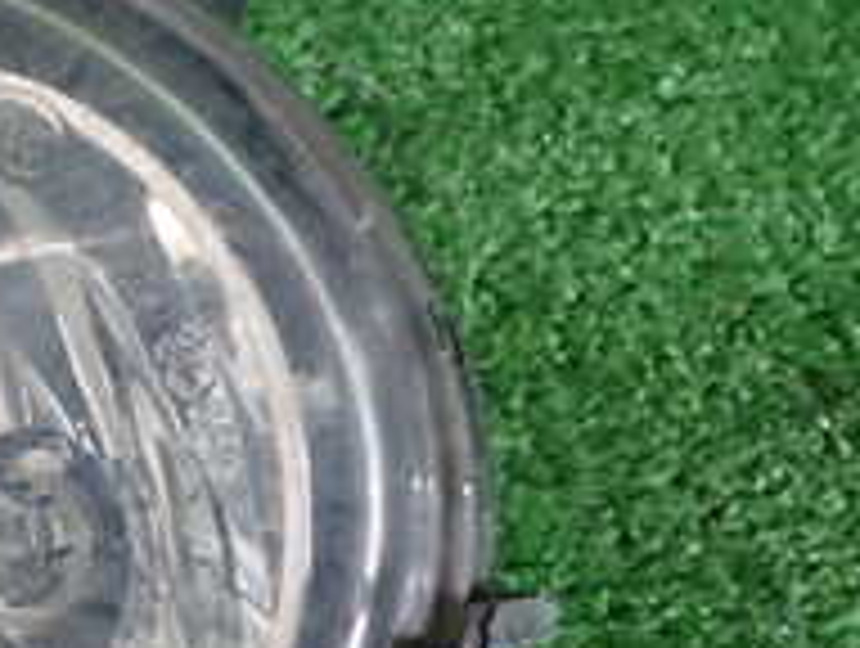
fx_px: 2340
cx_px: -131
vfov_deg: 15.7
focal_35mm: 94
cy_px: 500
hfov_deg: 19.8
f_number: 2.3
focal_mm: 5.4
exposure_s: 1/30
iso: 800
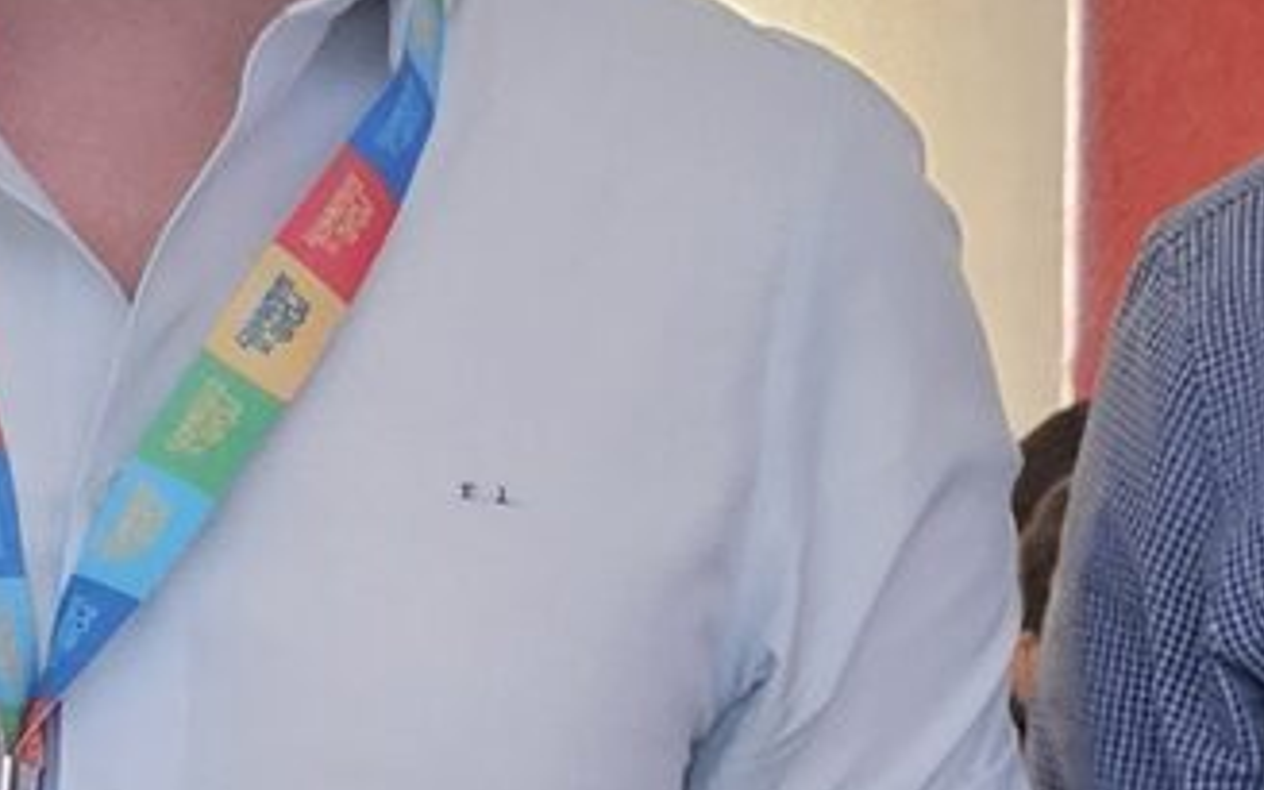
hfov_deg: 11.0
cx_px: 385
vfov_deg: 6.9
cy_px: 821
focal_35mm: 190
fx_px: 6545
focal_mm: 5.4
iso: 500
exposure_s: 1/100
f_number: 1.8
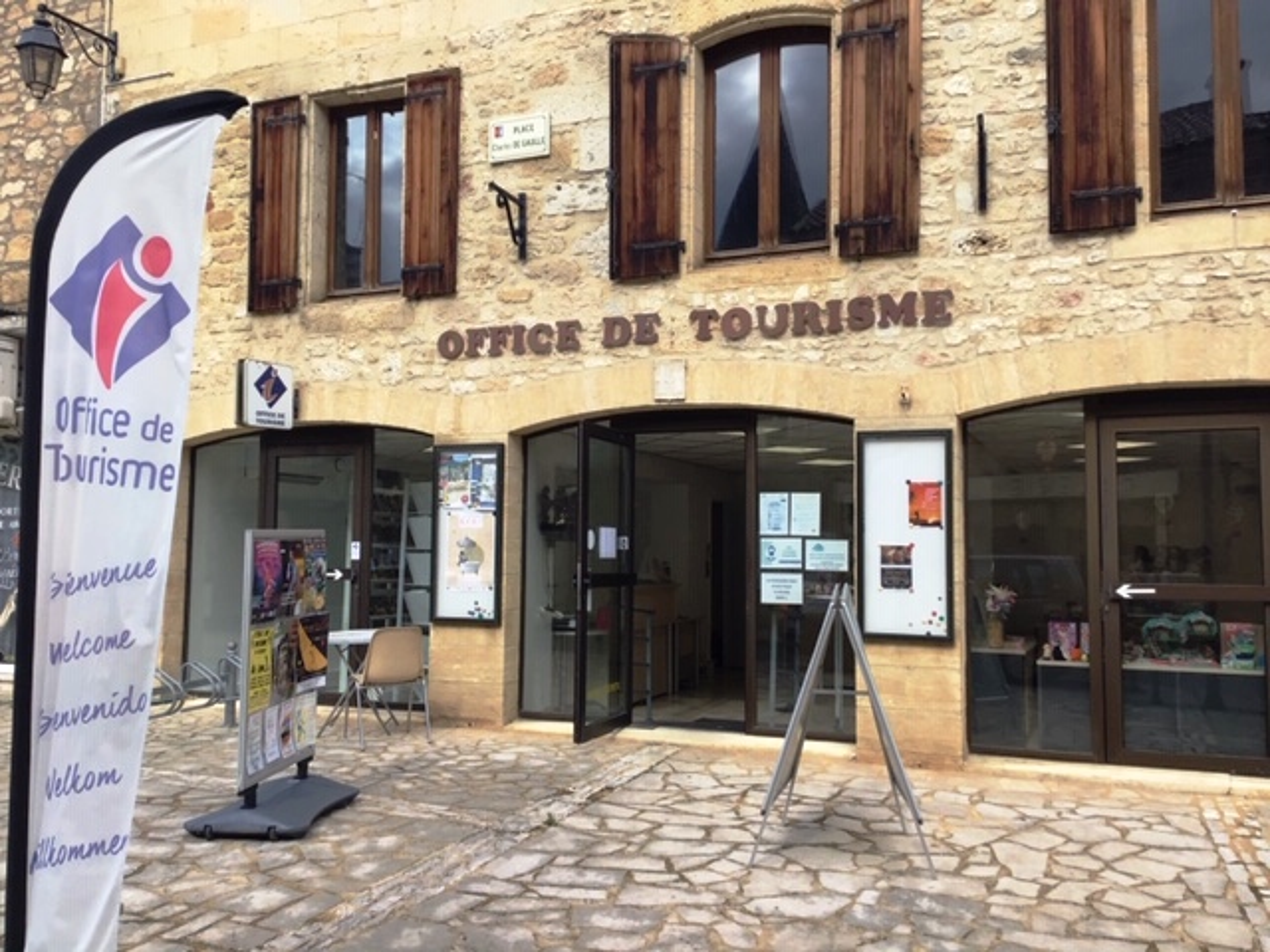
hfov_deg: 58.4
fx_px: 1137
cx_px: 635
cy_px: 476
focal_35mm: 31
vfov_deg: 45.4
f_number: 2.4
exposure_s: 1/509
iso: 25
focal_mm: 3.3
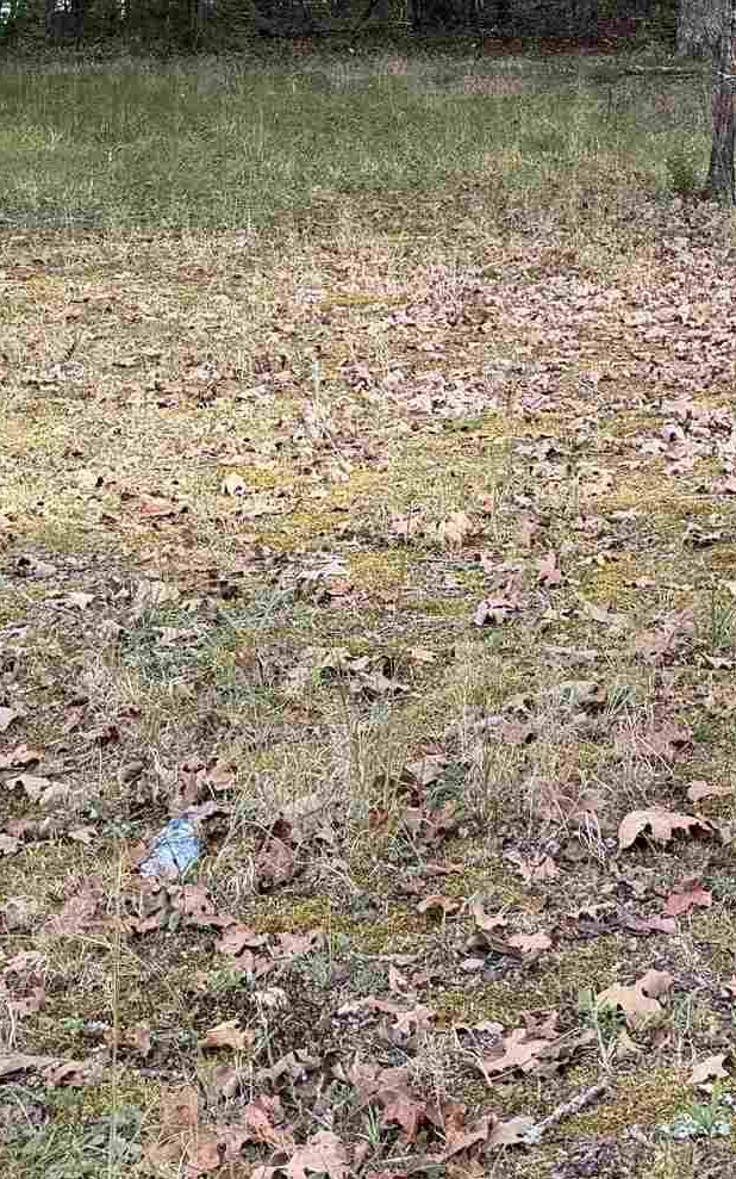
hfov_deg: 16.4
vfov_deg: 24.6
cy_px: -77
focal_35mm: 79
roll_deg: -0.4
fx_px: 2536
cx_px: 541
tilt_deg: -1.0
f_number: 1.78
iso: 80
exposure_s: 1/385
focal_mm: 6.76
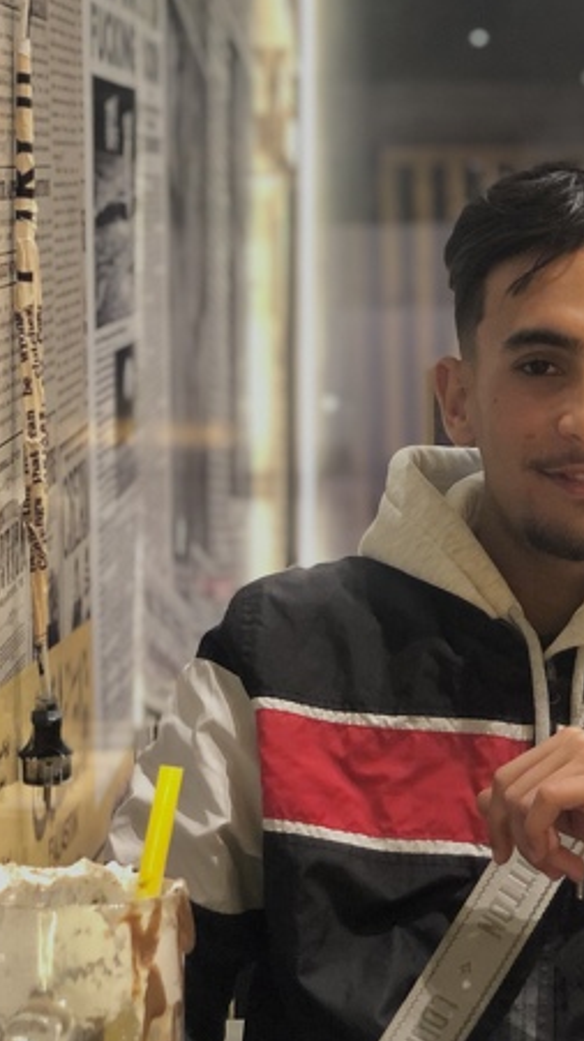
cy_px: 372
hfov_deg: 13.6
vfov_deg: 24.1
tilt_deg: +3.4
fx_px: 2428
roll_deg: +0.3
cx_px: 488
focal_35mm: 88
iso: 160
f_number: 2.4
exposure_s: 1/13
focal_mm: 6
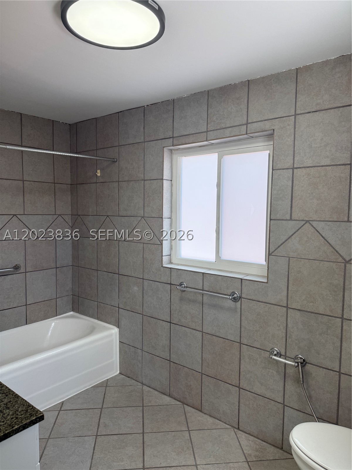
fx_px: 325
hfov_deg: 56.8
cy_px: 235
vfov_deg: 71.6
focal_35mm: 24
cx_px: 176
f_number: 1.78
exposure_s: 1/339
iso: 100
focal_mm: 6.76
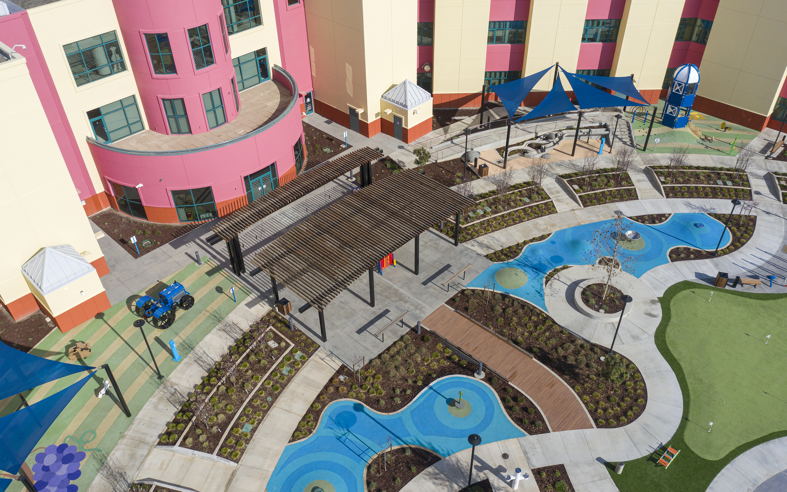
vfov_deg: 43.1
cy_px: 263
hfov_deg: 64.6
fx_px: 622
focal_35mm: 29
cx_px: 400
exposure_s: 1/80
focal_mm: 10.26
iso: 100
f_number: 4.5
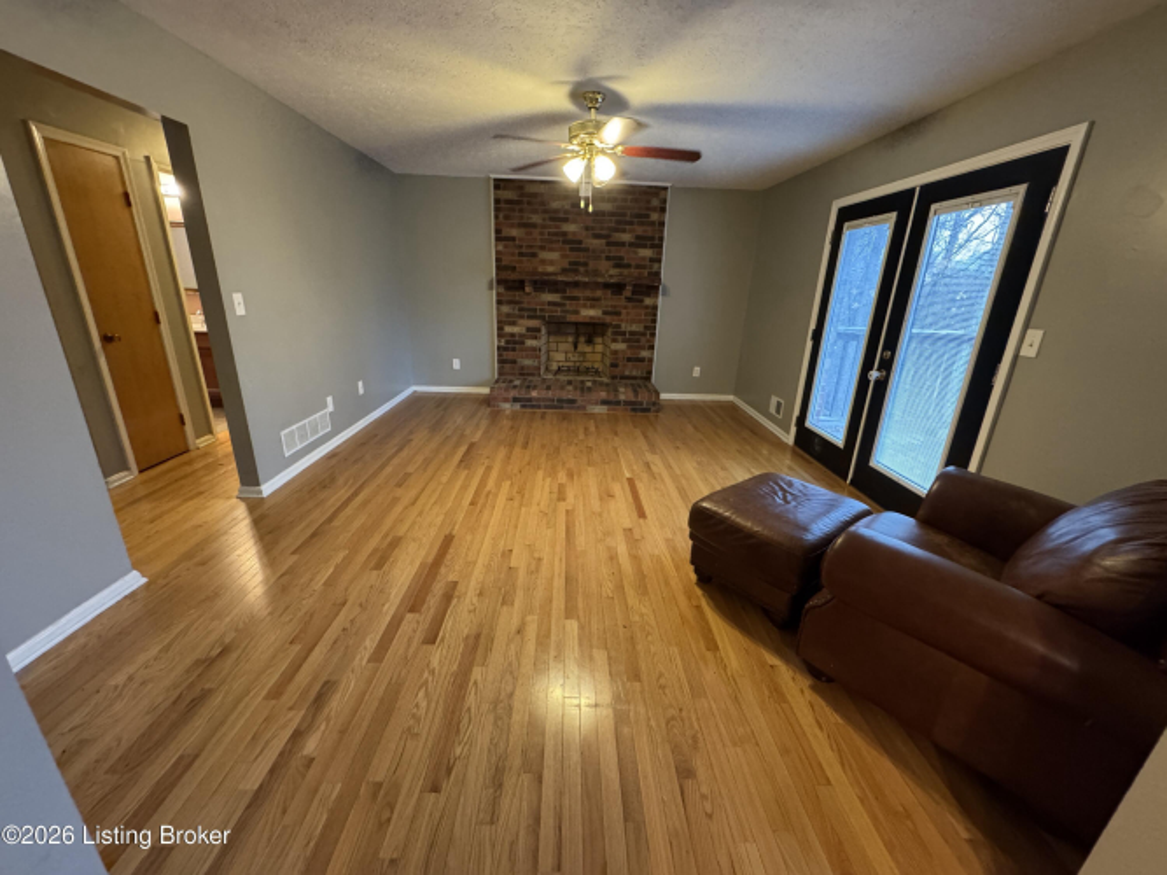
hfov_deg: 102.1
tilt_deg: -19.7
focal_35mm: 14
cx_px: 584
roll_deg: -1.8
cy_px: 438
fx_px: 472
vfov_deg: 85.7
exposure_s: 1/60
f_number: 2.2
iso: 800
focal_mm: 2.22
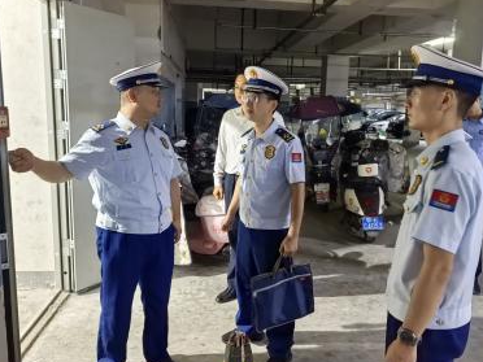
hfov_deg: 61.7
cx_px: 244
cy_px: 179
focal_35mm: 29
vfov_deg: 48.2
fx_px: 405
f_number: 1.6
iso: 1250
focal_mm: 8.5
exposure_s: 1/20
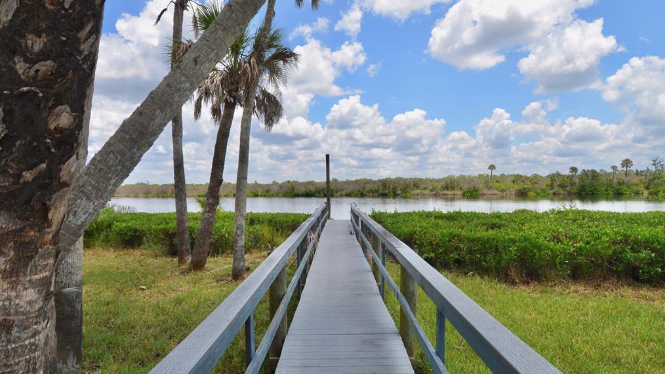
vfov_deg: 31.2
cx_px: 333
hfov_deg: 52.8
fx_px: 670
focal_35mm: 38
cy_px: 197
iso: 100
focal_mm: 24
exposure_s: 1/250
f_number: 8
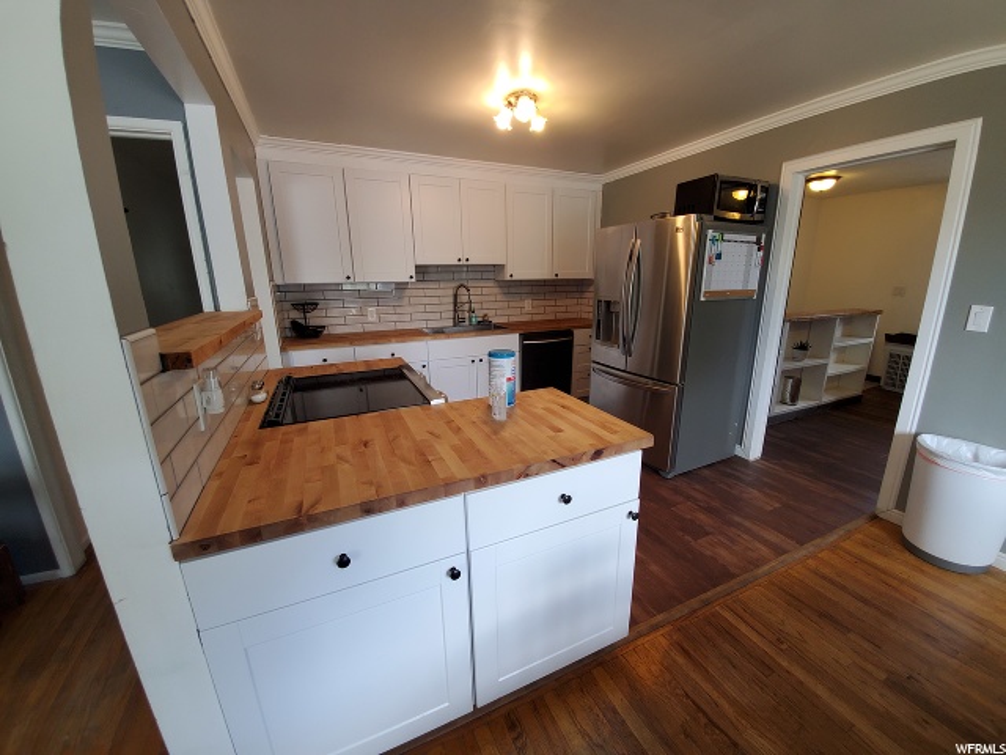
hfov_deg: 106.2
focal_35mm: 13
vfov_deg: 89.9
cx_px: 503
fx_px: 378
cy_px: 378
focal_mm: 1.8
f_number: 2.2
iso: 160
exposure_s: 1/60
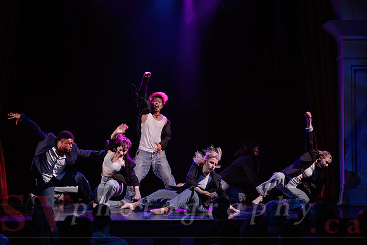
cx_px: 184
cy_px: 122
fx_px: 1103
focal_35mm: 108
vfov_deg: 12.7
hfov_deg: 18.9
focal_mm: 105
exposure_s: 1/250
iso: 1600
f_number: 2.8
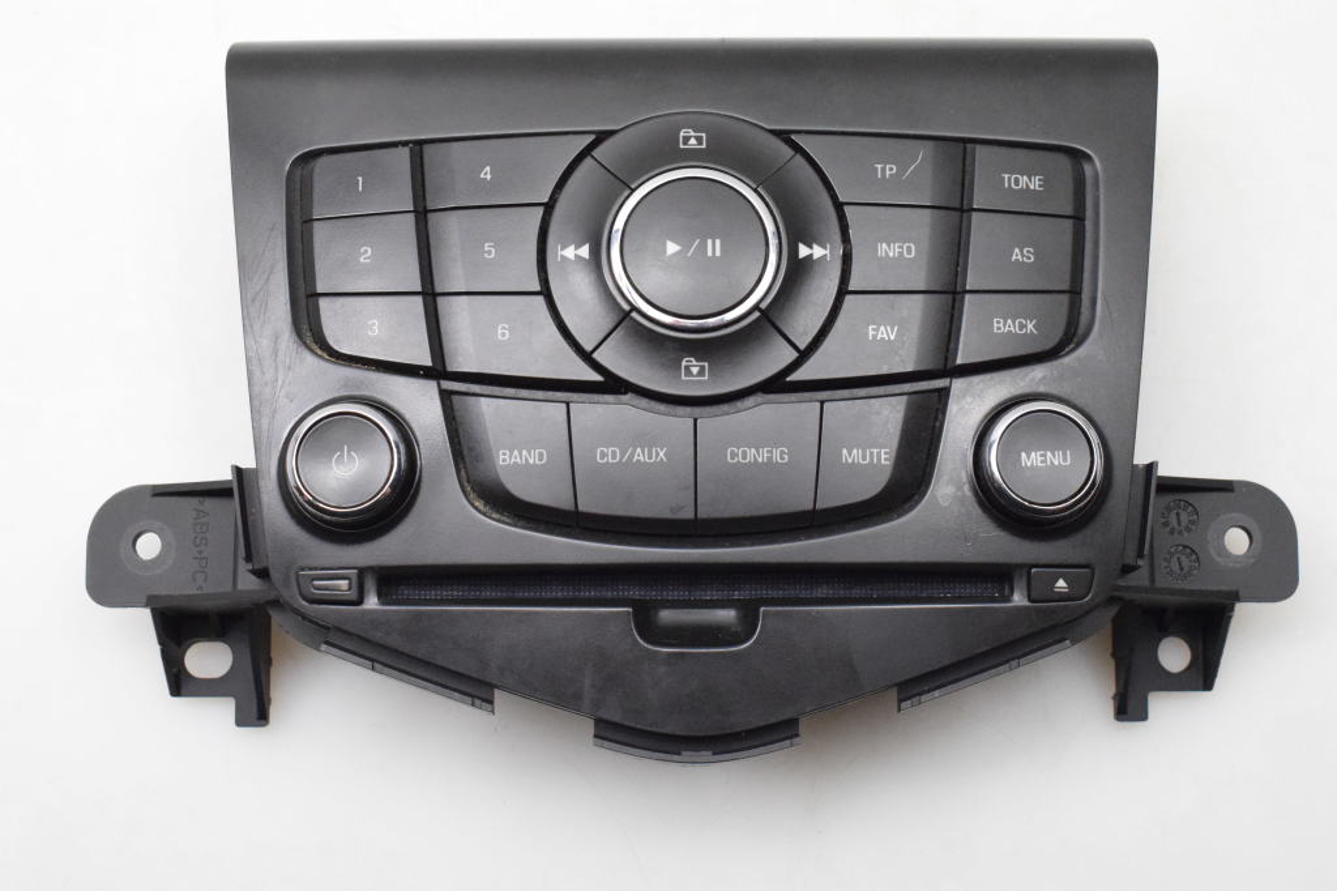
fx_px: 2116
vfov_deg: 23.8
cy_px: 446
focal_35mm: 57
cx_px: 668
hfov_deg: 35.1
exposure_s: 1/500
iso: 6400
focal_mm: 38
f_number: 11
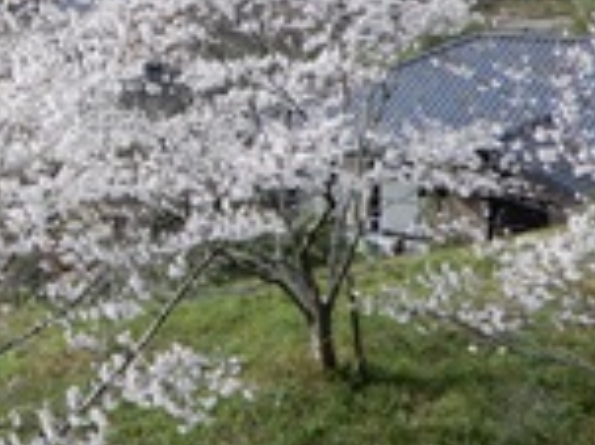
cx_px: -91
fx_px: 1597
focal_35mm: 93
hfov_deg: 20.0
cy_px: 98
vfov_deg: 15.8
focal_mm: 6.2
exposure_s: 1/500
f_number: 4
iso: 80
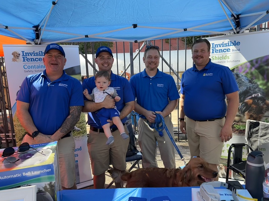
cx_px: 134
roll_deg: +1.5
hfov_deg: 71.6
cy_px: 100
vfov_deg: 56.8
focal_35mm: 24
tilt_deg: -5.8
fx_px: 187
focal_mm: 6.86
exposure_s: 1/718
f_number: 1.78
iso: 80
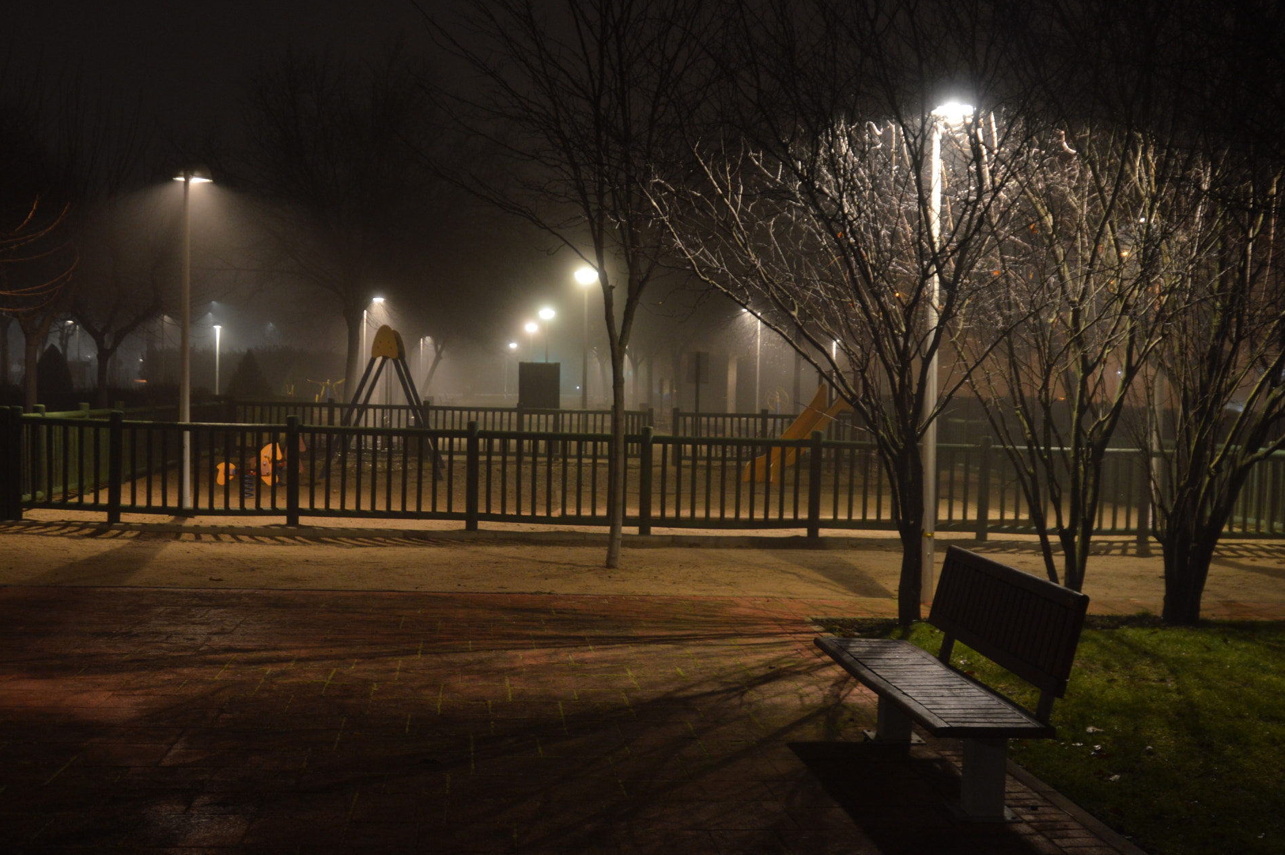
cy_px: 450
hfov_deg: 49.6
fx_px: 1391
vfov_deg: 34.1
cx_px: 657
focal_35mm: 39
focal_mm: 24
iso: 400
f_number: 3.5
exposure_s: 1/6
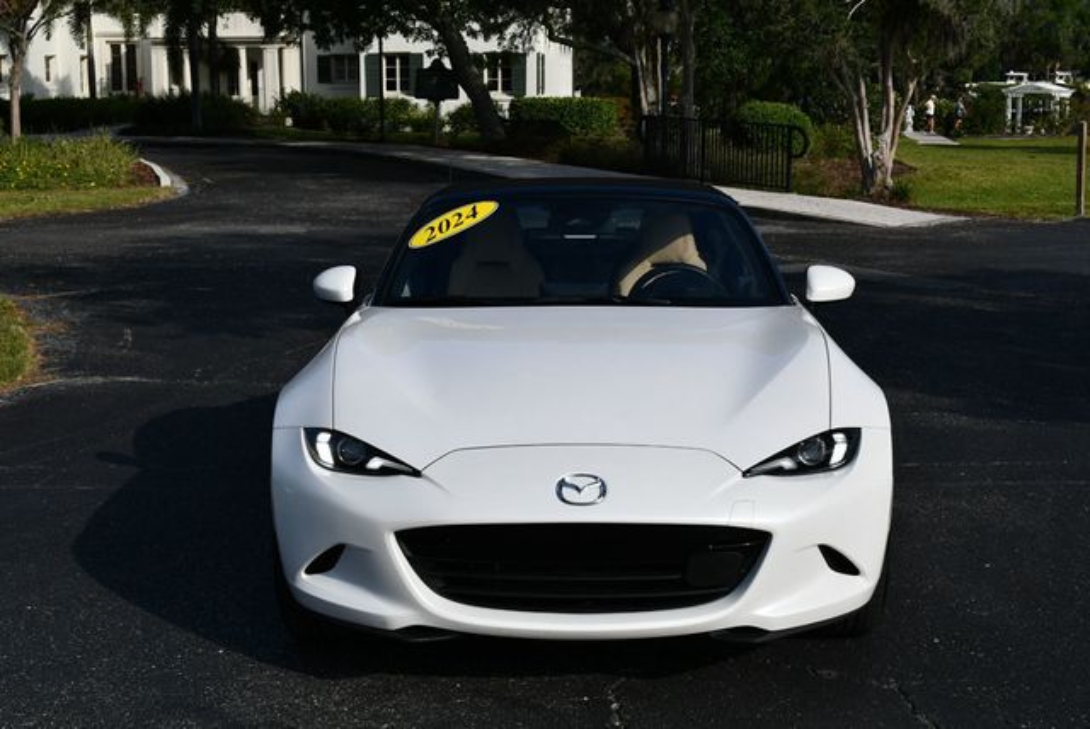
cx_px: 545
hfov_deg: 35.6
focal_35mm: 56
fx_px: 1697
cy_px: 364
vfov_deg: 24.2
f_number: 9
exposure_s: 1/320
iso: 100
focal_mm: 28
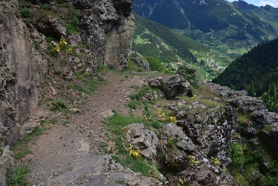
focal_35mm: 57
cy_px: 94
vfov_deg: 23.8
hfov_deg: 35.0
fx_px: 440
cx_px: 153
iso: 320
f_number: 11
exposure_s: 1/250
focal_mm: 50
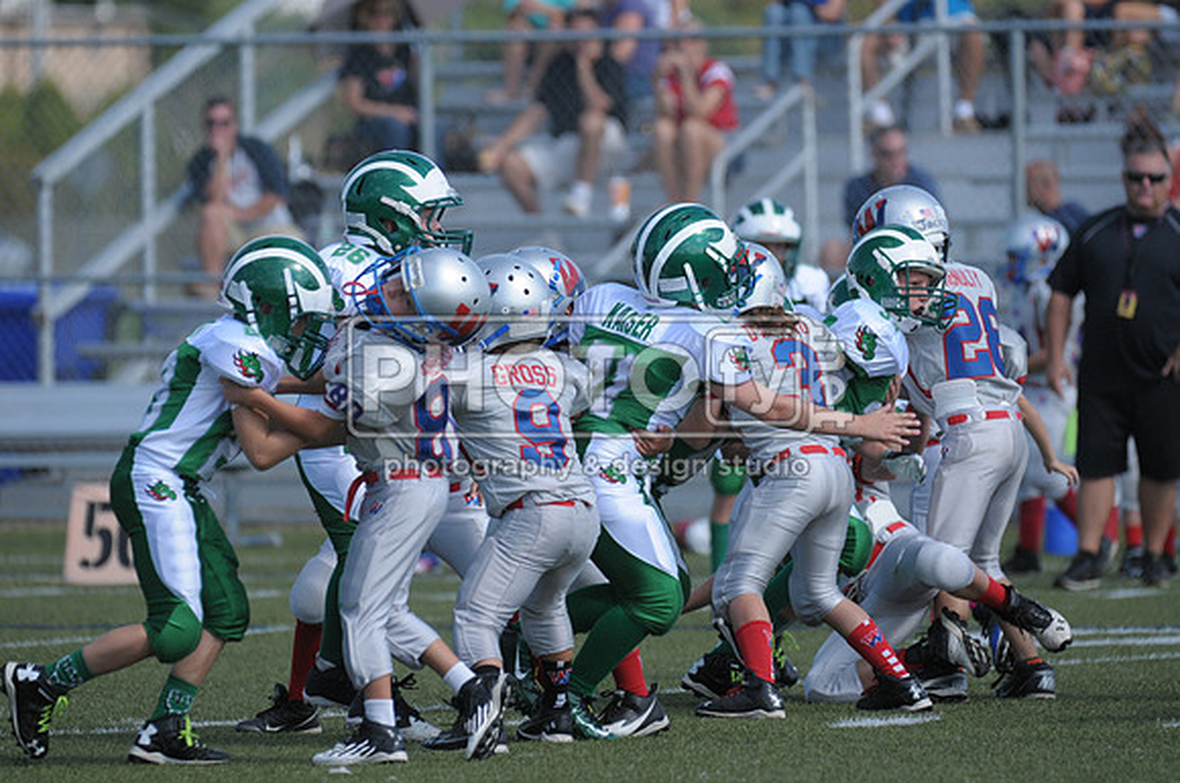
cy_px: 392
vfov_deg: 3.3
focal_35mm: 420
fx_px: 13747
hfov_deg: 4.9
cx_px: 590
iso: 640
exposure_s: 1/4000
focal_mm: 280
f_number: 4
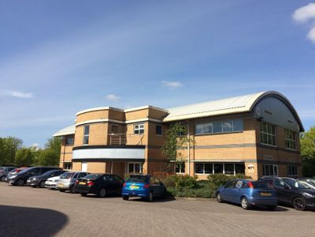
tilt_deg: +9.5
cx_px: 158
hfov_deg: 61.7
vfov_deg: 48.2
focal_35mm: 29
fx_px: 264
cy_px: 118
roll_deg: +1.0
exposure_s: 1/2283
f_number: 2.2
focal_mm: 4.15
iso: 32
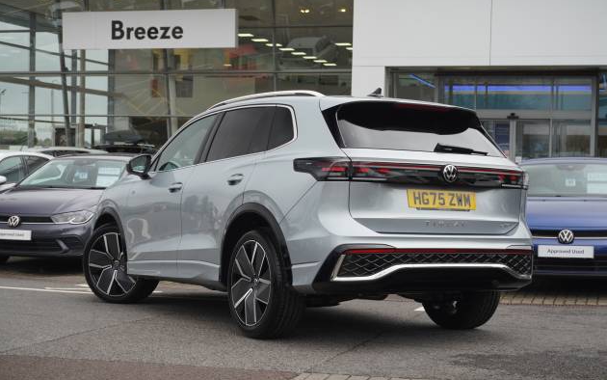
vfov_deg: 21.5
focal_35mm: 61
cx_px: 306
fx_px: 1001
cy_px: 186
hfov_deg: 33.7
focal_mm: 39
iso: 500
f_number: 5.6
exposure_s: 1/160
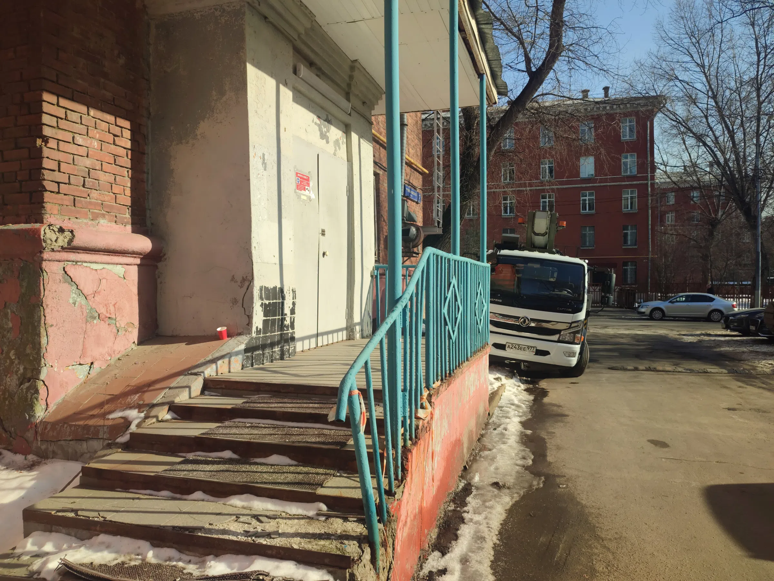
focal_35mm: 24
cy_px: 290
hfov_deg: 71.6
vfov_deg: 56.8
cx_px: 387
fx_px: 537
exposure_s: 1/491
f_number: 1.89
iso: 50
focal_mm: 5.89
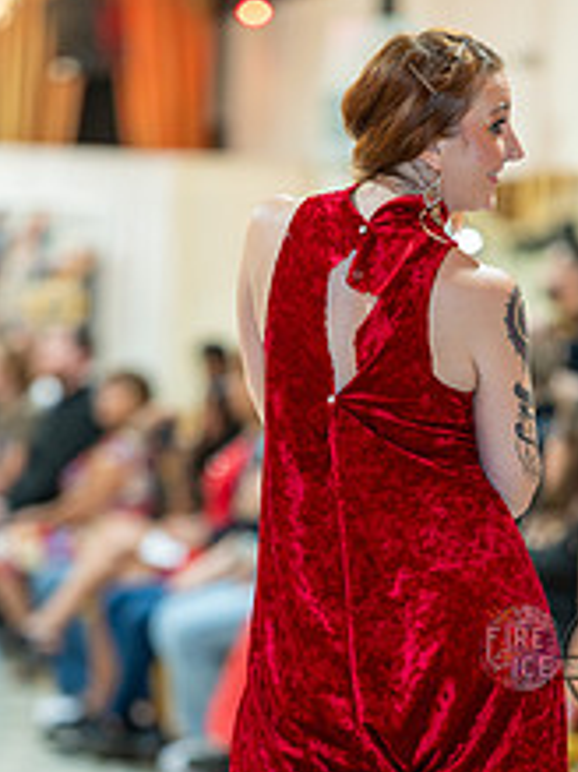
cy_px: 659
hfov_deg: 8.8
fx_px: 3744
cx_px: 324
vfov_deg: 11.7
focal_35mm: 168
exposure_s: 1/160
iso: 400
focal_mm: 85
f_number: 1.4
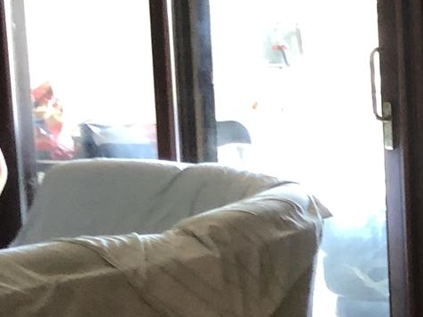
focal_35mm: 113
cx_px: 769
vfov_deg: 13.1
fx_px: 1381
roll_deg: -0.7
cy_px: 164
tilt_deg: -5.9
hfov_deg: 15.0
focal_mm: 4
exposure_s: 1/17
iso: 64
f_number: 1.8
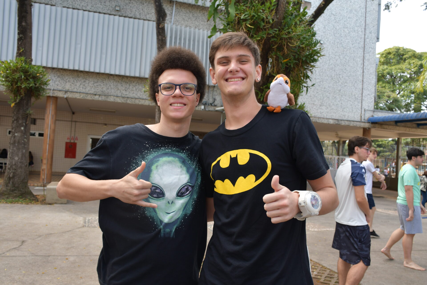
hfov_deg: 61.9
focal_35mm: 30
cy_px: 142
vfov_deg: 43.6
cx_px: 214
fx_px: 356
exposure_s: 1/250
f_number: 5.6
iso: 280
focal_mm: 20
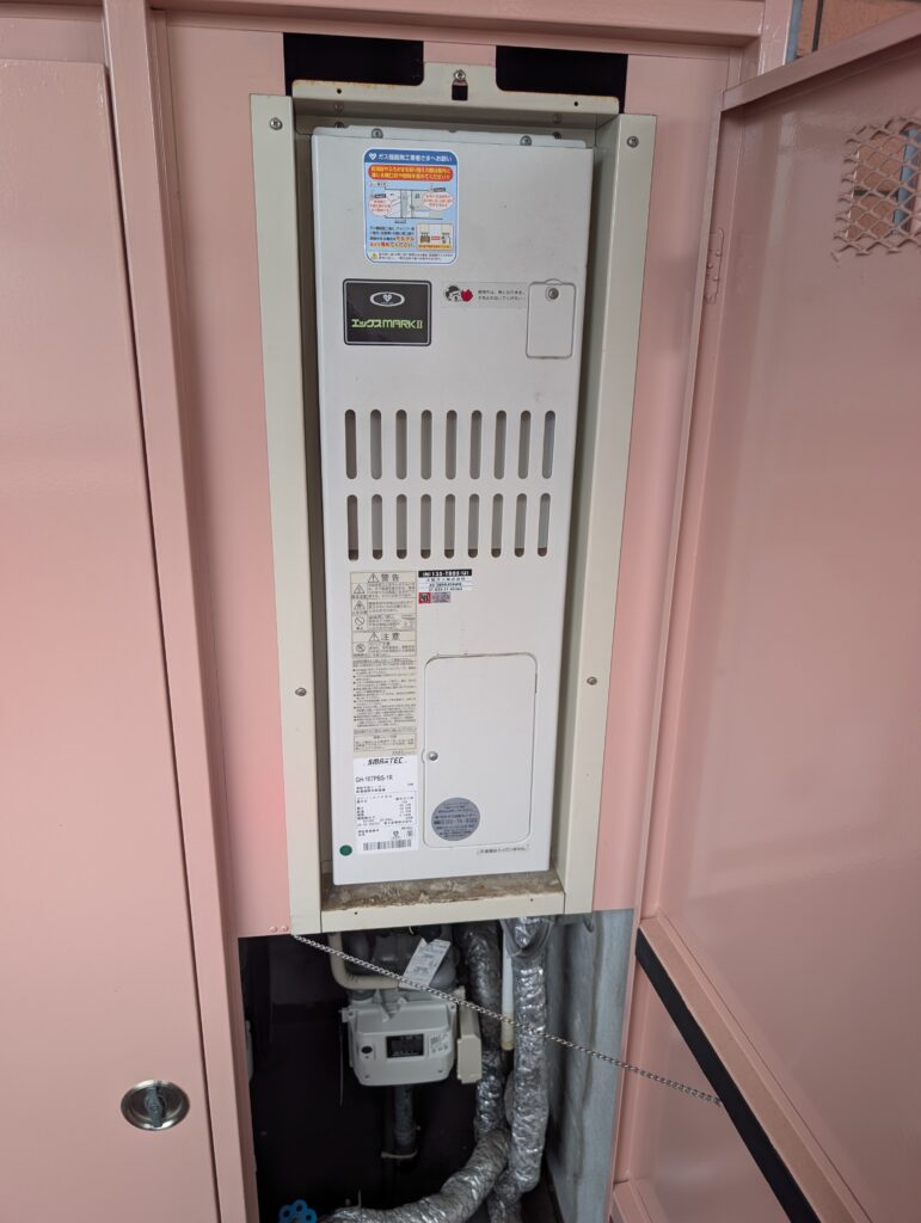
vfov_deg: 71.5
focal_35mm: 24
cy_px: 612
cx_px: 460
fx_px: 849
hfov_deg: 56.9
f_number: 1.68
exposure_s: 1/55.2
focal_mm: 6.9
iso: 27
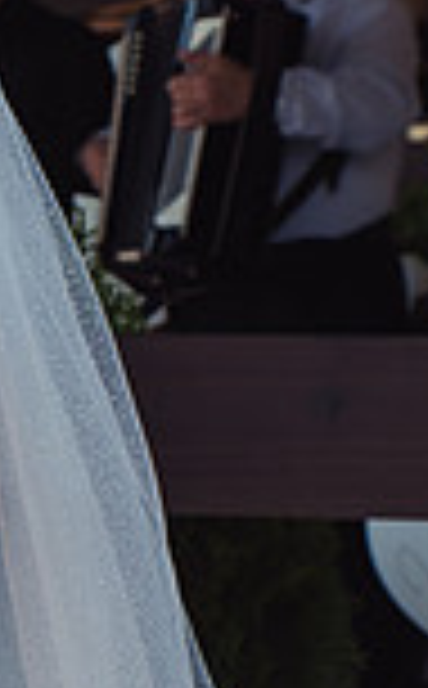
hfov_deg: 5.9
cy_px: 340
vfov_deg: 10.2
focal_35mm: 205
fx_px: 3844
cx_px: -892
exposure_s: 1/250
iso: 200
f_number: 8
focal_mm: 48
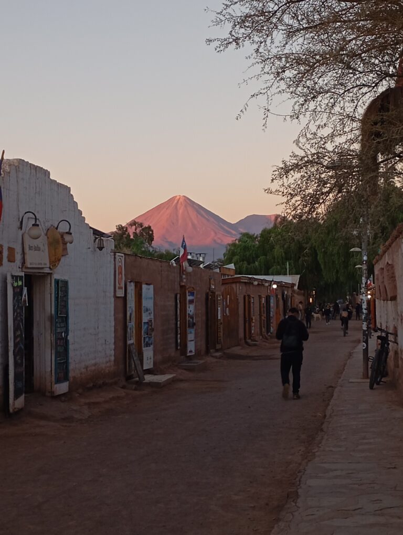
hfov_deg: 22.6
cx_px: 202
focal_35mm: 65
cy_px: 268
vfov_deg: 29.8
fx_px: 1006
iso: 118
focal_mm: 4.27
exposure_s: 1/50
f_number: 1.8
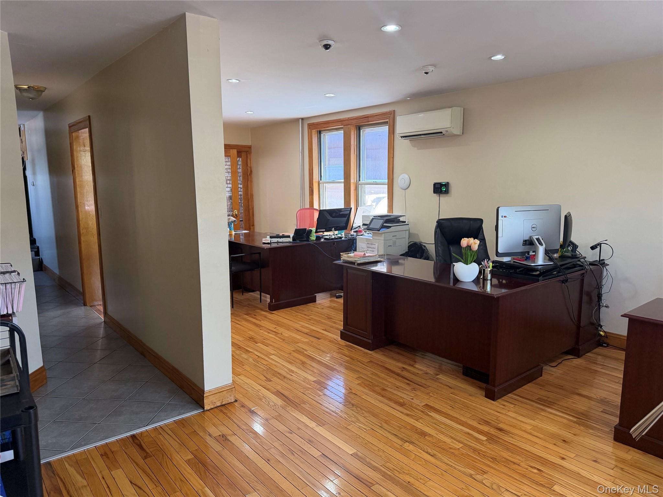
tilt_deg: -8.3
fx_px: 460
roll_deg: +0.0
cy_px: 248
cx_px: 332
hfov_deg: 71.6
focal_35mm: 24
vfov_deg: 56.8
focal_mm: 6.76
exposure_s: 1/120
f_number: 1.78
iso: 320
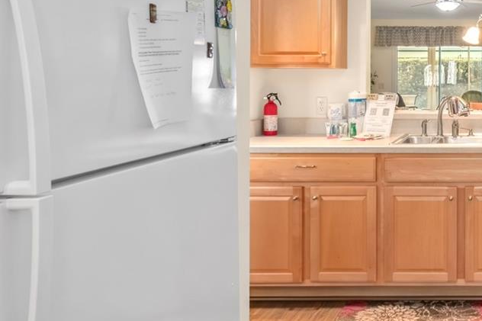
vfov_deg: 33.9
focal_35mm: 38
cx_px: 500
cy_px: 59
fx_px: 509
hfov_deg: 42.5
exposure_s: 1/1.67
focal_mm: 10
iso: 250
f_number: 9
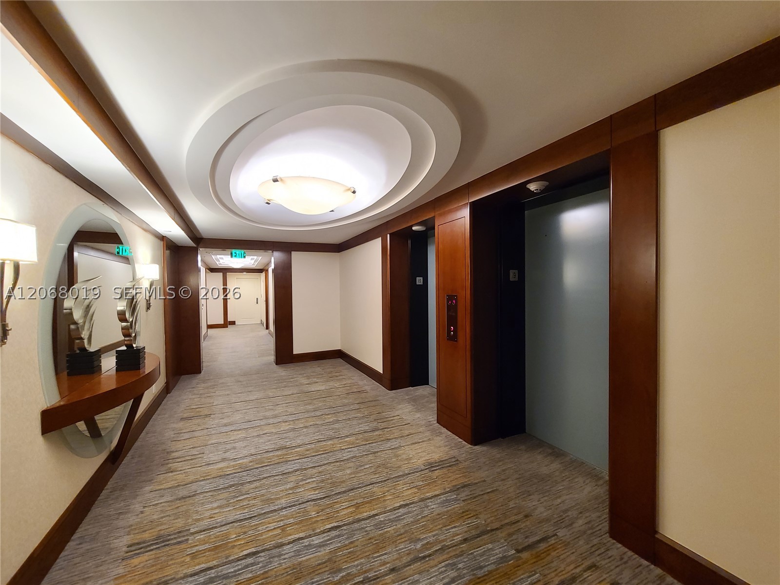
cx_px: 390
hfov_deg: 106.2
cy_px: 292
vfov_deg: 89.9
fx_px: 293
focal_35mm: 13
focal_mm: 2.2
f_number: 2.2
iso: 640
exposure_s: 1/24
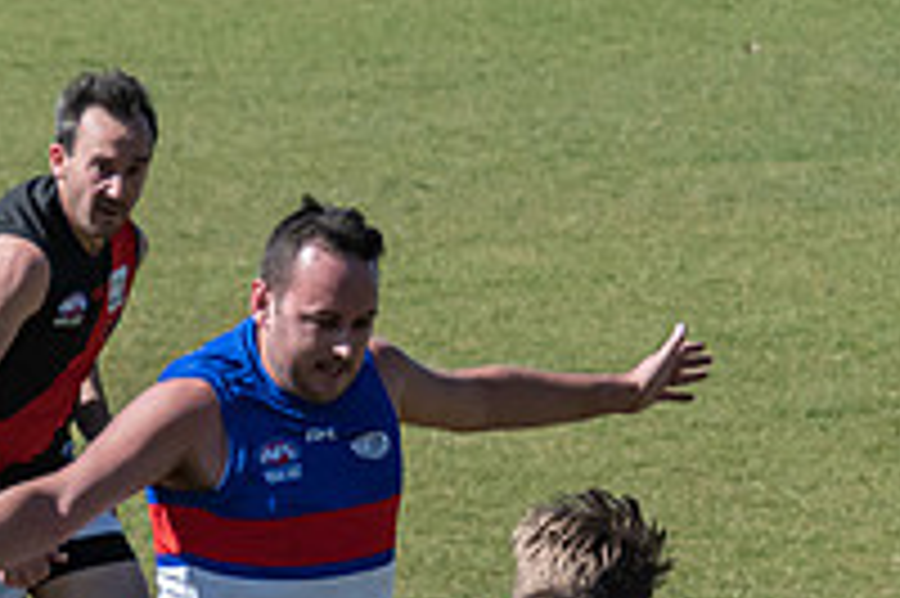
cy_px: 756
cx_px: 167
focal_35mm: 486
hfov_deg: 4.2
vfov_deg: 2.8
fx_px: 12140
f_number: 8
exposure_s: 1/1600
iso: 800
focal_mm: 100
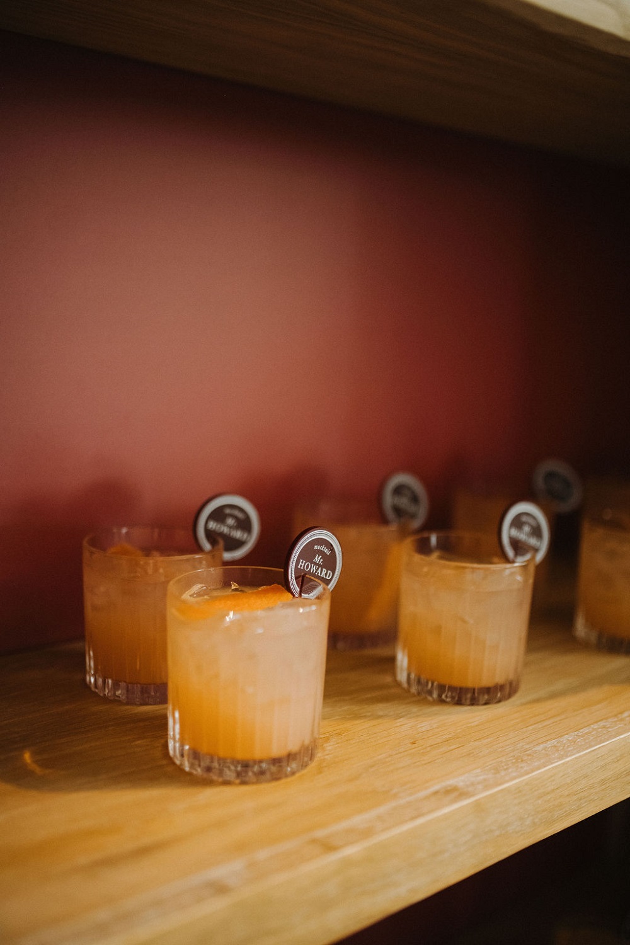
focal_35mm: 35
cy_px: 472
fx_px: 919
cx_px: 315
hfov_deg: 37.9
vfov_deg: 54.4
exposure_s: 1/320
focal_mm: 35
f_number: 1.4
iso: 1250
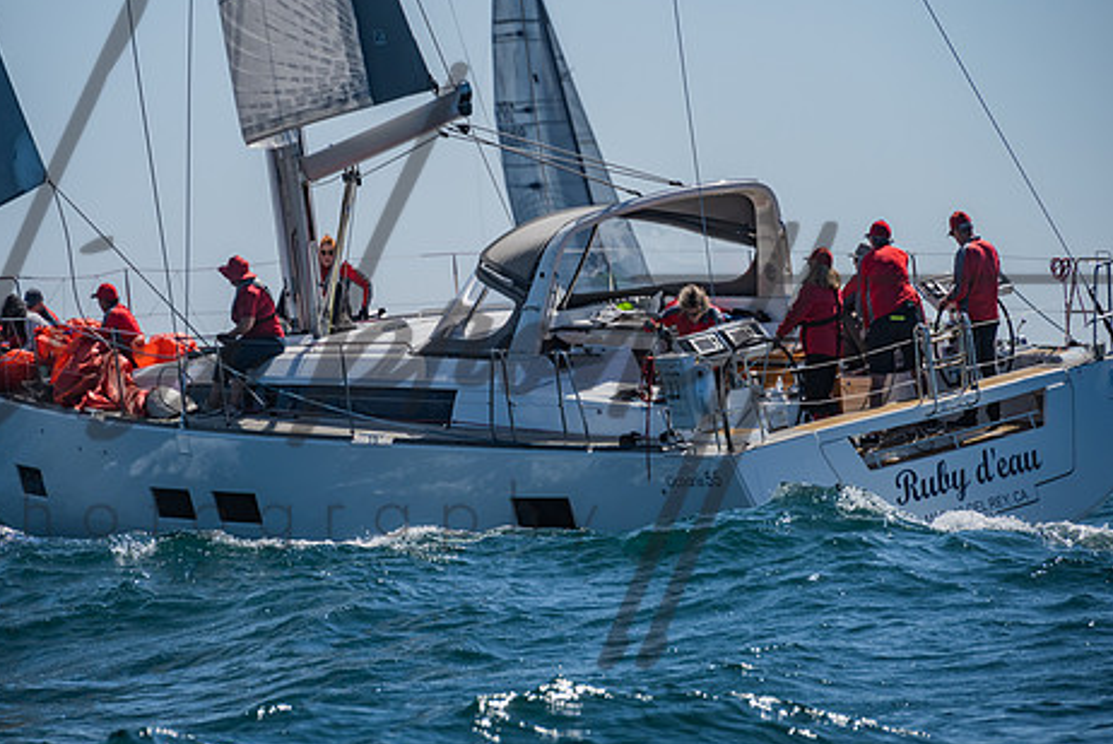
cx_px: 491
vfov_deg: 5.4
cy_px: 336
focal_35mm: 255
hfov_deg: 8.1
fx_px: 7891
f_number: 6.3
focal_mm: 200
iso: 160
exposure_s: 1/2000
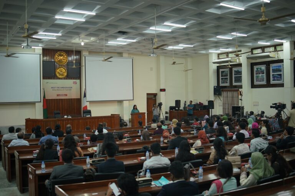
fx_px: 279
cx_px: 148
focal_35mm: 34
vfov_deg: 38.9
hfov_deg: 55.8
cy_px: 98
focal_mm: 23
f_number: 1.3
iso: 100
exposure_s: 1/160
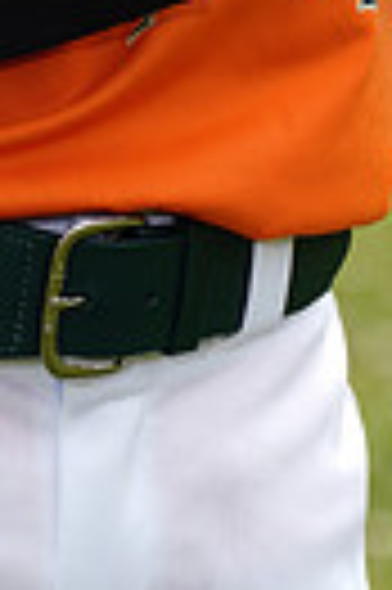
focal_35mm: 846
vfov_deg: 2.4
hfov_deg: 1.6
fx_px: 13854
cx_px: 43
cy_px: -671
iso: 50
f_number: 5.6
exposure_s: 1/250
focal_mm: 191
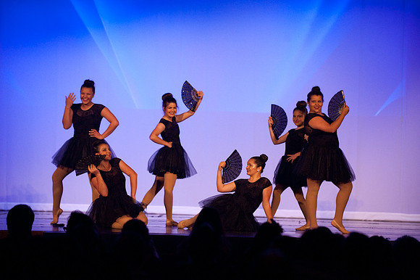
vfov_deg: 10.1
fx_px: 1574
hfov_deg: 15.2
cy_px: 140
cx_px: 210
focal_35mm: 135
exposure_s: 1/200
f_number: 2.8
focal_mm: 135
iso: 3200
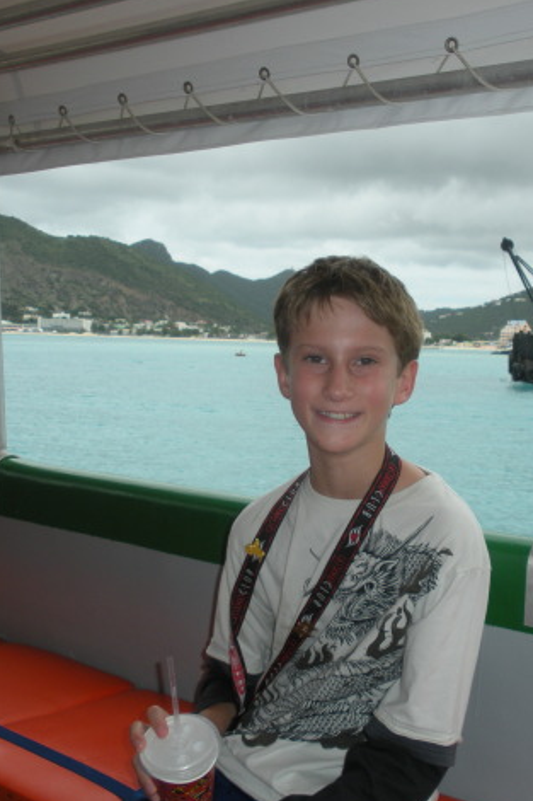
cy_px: 400
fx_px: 1133
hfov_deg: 26.2
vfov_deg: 38.9
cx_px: 375
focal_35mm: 51
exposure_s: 1/500
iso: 64
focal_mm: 6.3
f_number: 3.5
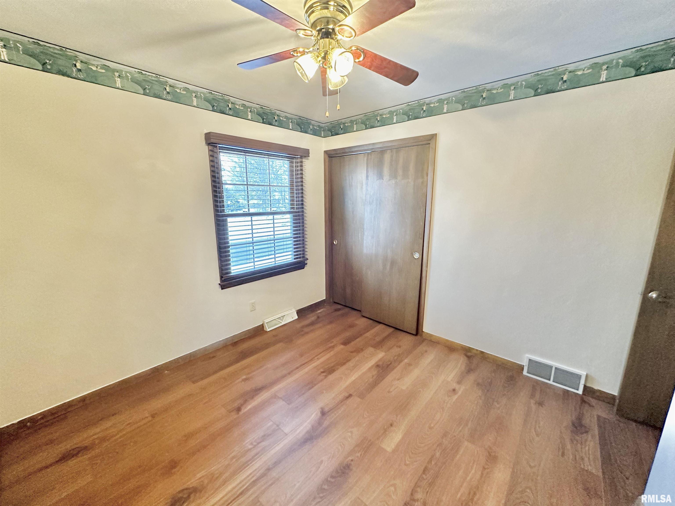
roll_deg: -0.5
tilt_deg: -10.9
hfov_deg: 102.1
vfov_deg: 85.7
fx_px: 273
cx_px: 338
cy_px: 253
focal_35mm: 14
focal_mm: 2.22
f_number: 2.2
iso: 500
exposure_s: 1/60
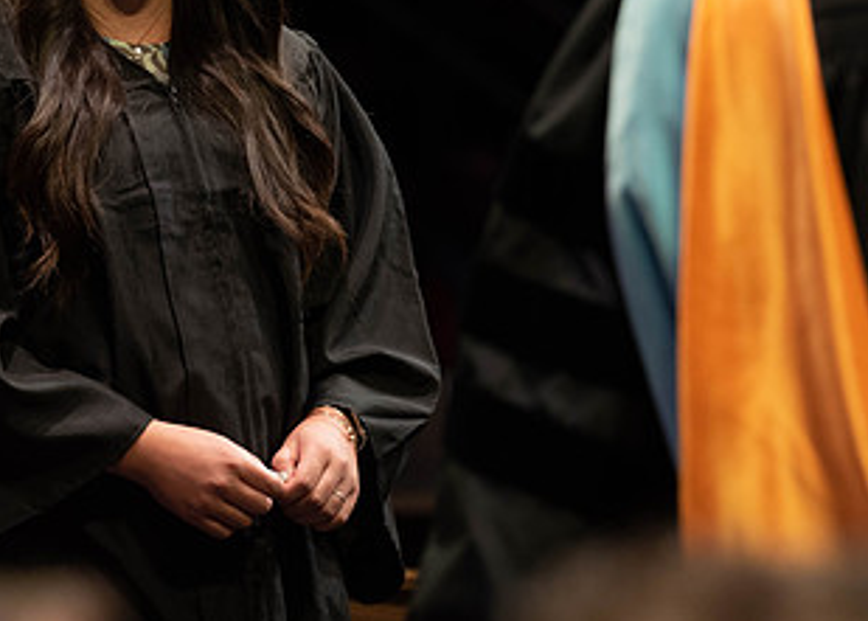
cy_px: 54
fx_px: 9273
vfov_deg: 3.8
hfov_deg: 5.4
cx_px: 305
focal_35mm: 376
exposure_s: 1/320
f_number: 4.5
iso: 1600
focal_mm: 185
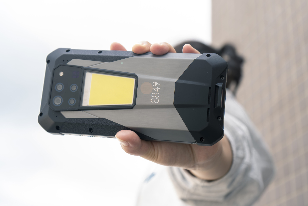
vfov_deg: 25.5
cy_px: 103
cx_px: 154
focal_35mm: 53
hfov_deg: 37.5
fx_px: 453
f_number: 5
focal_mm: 53
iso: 100
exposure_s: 1/100
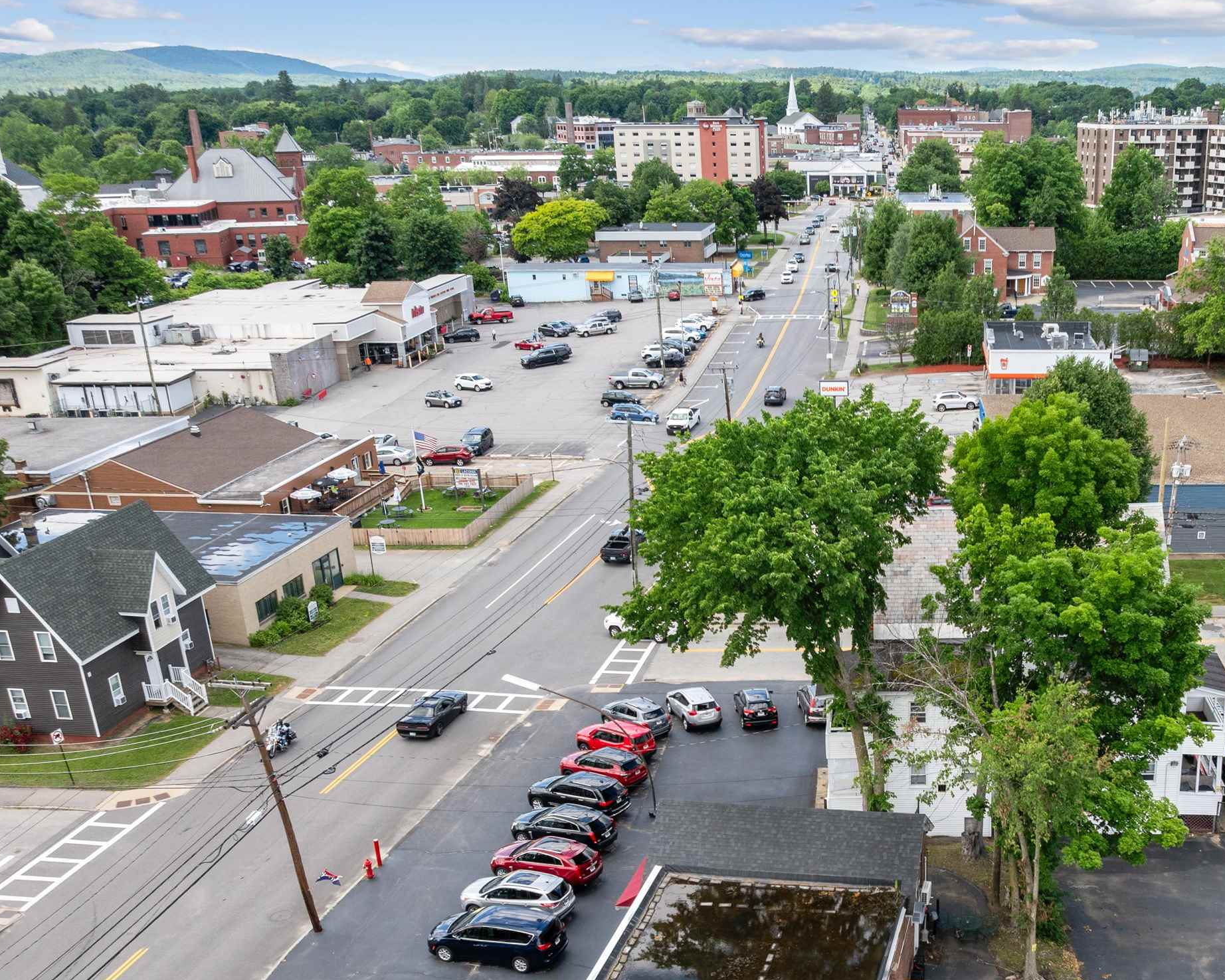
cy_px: 757
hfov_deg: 45.3
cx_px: 914
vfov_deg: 37.1
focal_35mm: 39
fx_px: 1414
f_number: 2.8
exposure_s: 1/1250
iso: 170
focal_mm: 12.29
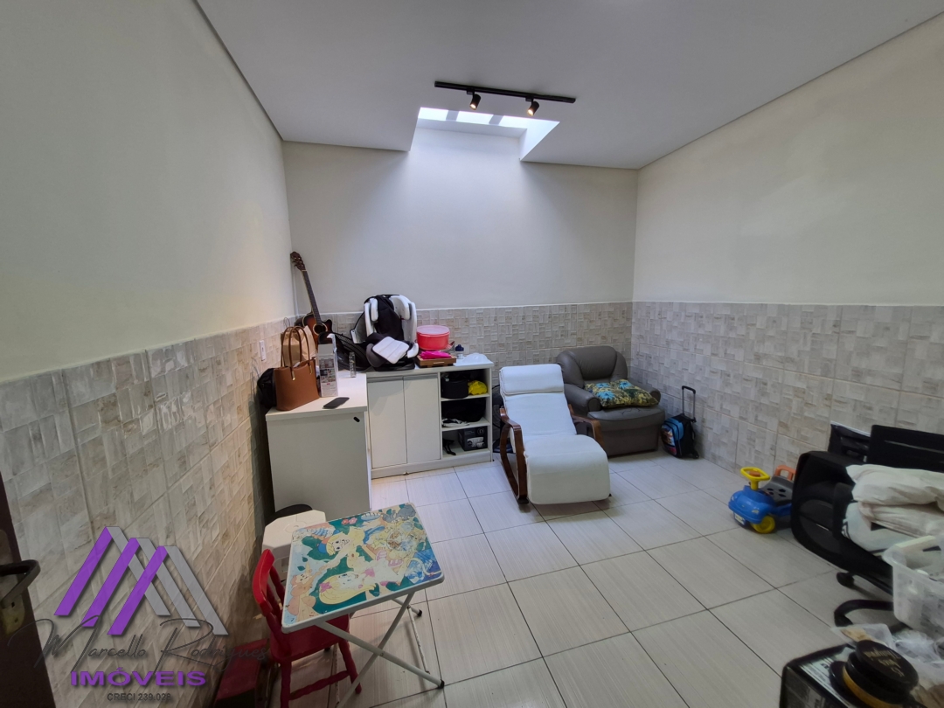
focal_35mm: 13
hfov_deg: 106.2
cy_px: 354
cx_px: 472
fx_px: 355
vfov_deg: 89.9
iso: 80
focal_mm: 1.74
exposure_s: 1/60
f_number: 2.2
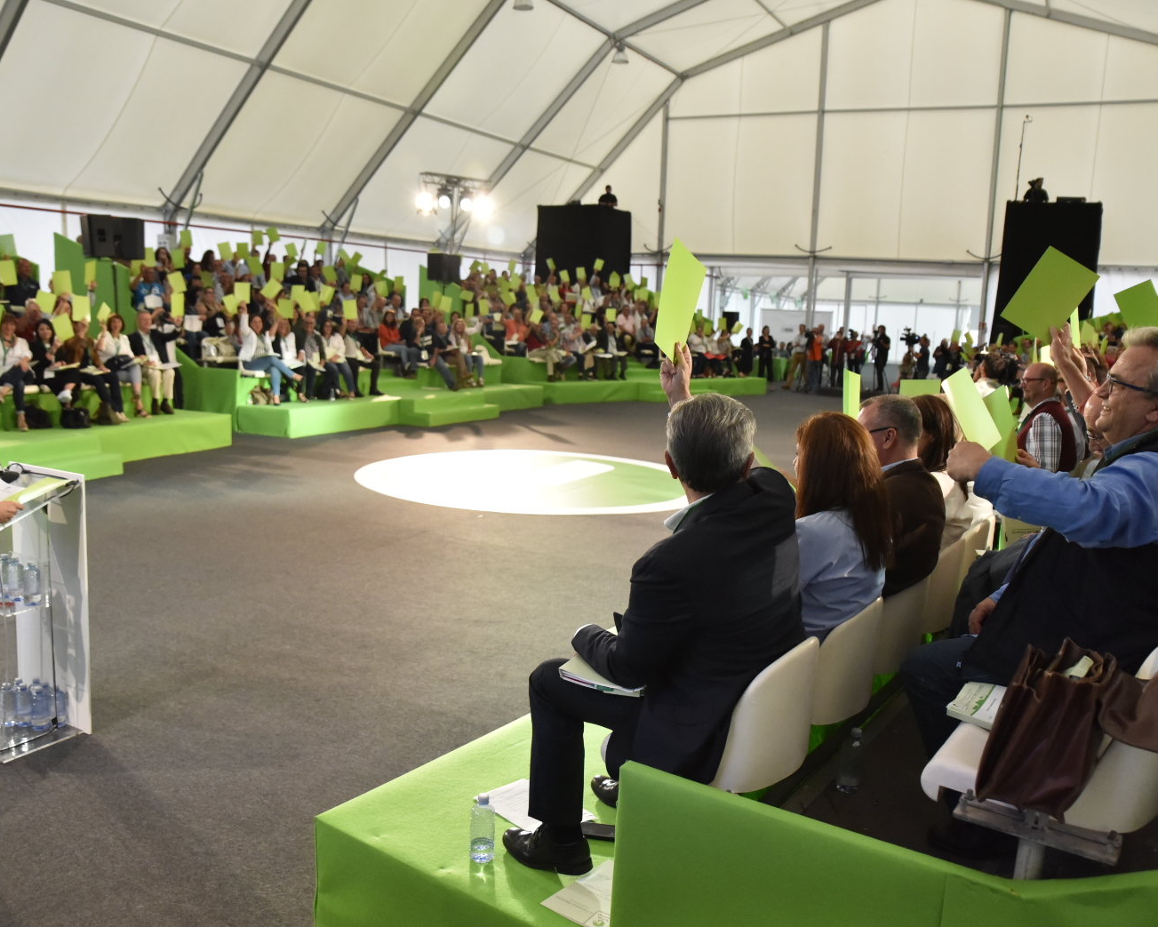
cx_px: 582
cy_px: 468
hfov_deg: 62.2
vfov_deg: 51.5
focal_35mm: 28
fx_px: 960
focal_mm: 24
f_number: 3.2
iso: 4000
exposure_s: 1/1000
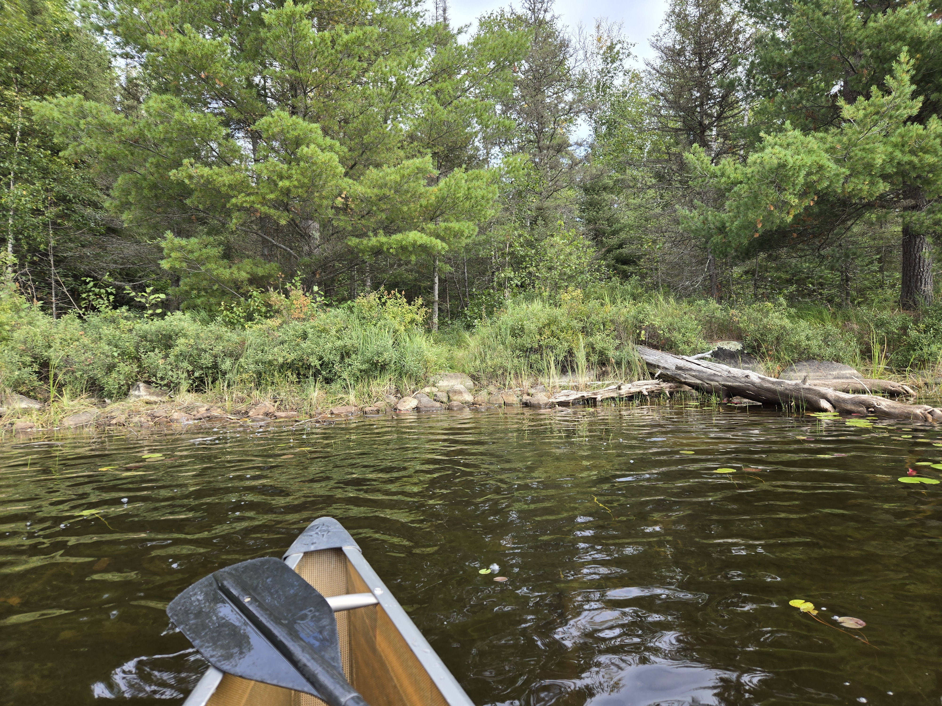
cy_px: 353
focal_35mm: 23
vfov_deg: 58.9
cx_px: 471
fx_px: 626
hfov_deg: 73.9
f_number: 1.8
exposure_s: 1/310
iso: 25
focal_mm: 5.4
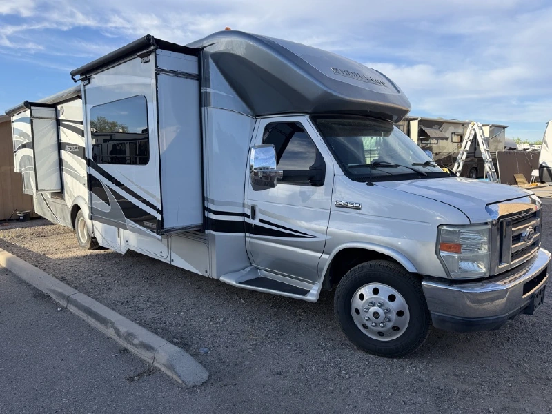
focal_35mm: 24
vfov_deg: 56.8
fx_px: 383
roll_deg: +1.1
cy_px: 207
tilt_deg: -7.4
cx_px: 276
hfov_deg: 71.6
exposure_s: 1/1949
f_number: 1.78
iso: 100
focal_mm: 6.76
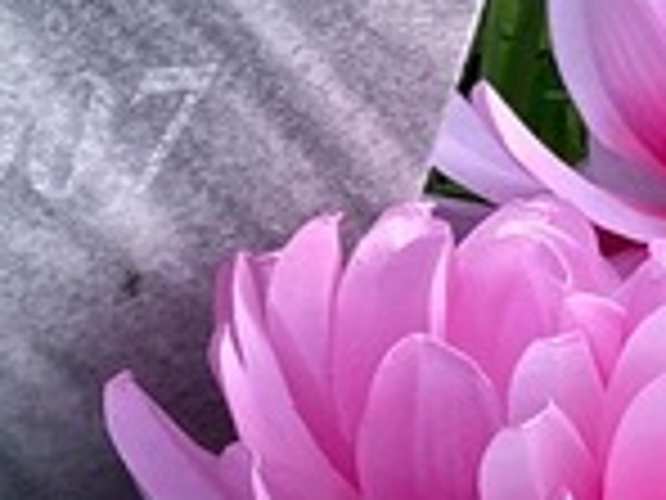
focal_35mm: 141
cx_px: -806
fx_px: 2713
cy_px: -113
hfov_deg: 11.9
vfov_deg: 10.3
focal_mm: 4.25
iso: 32
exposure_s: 1/957
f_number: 1.8
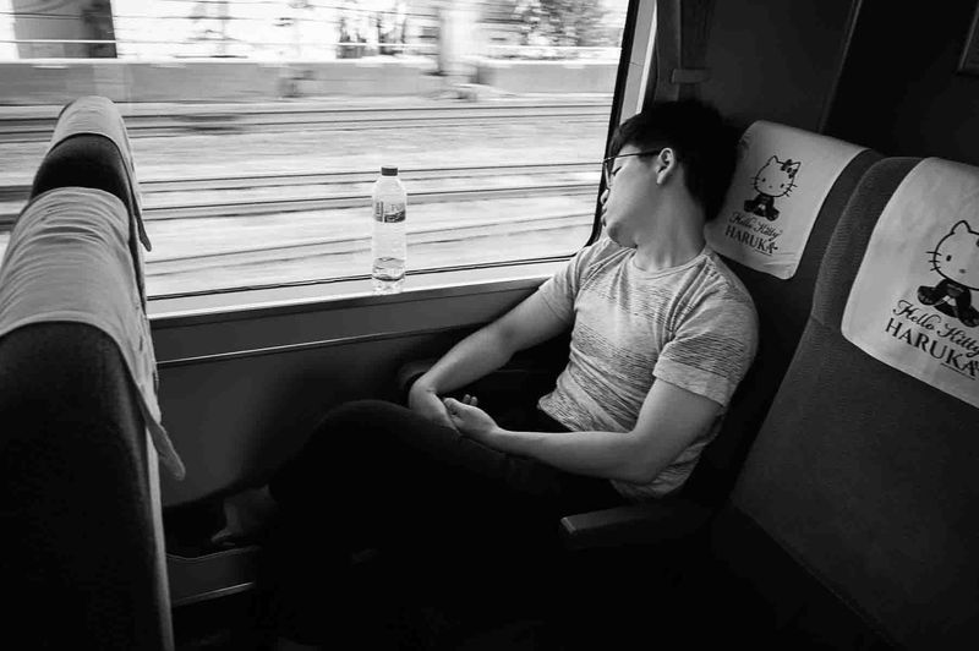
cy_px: 326
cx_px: 490
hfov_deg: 65.5
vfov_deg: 46.3
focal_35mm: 28
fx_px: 761
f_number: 11
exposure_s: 1/30
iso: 250
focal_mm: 28
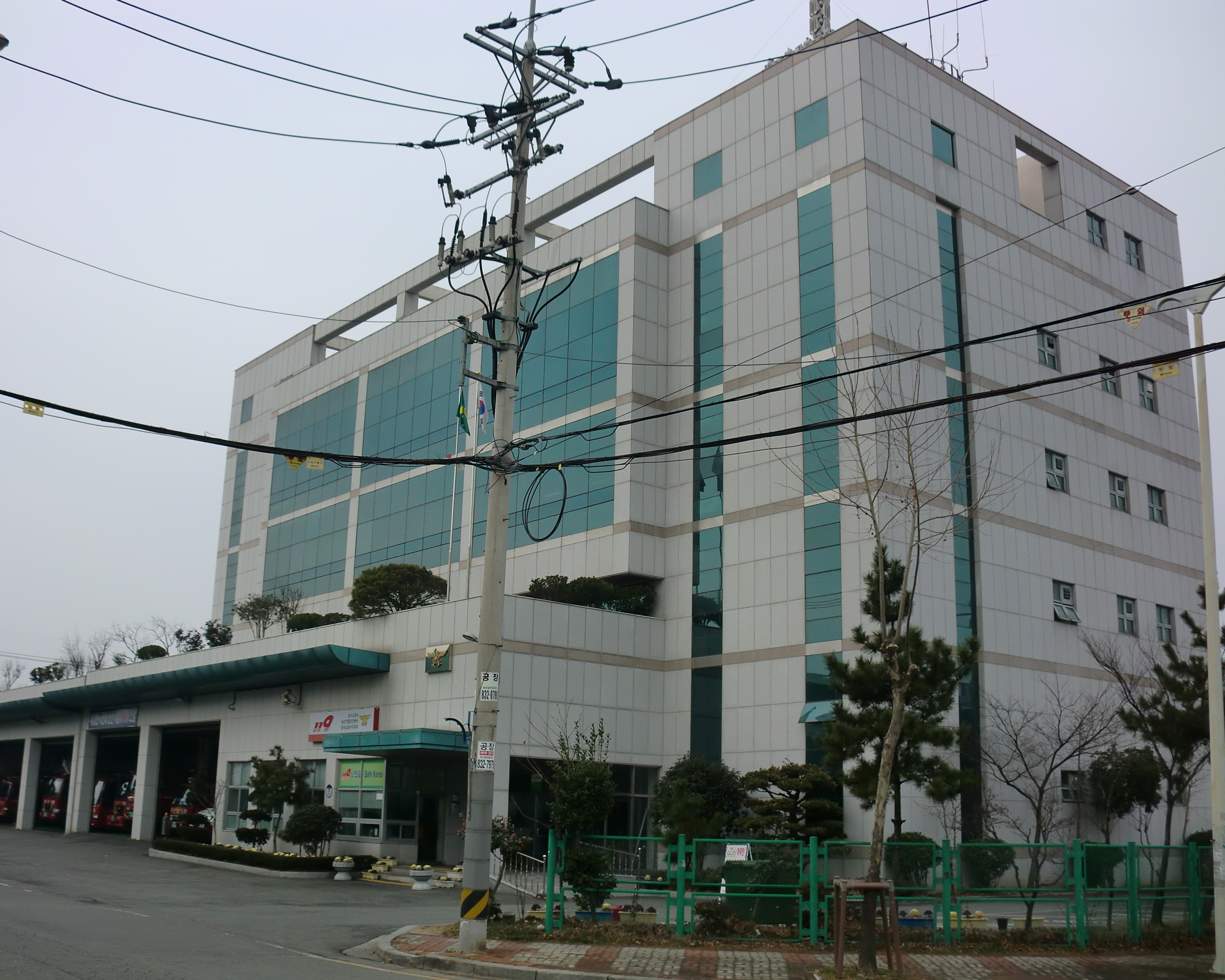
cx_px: 584
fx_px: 1341
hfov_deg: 49.1
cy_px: 487
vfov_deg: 40.1
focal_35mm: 37
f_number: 3.1
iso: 64
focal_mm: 6.3
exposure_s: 1/640
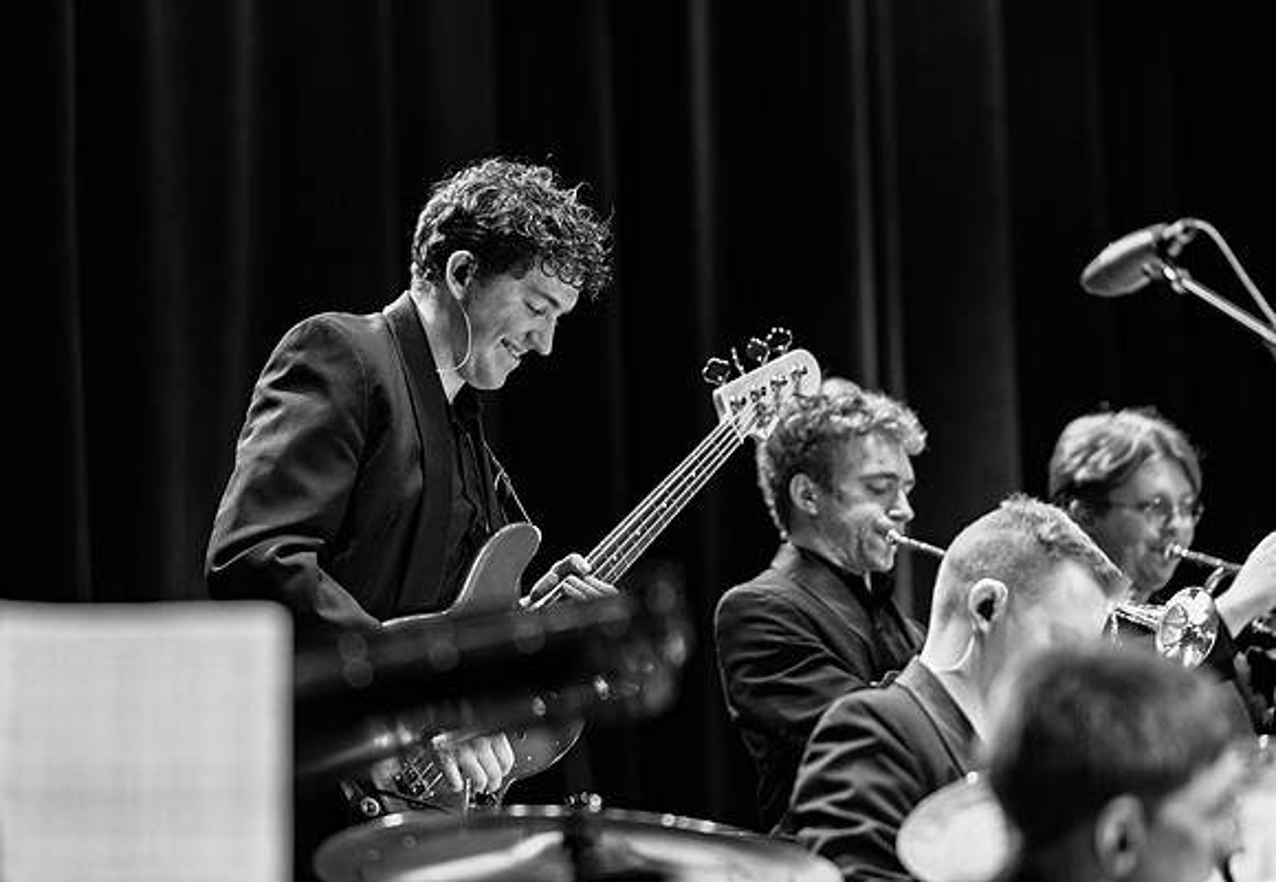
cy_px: 429
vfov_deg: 6.7
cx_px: 594
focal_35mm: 211
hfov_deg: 9.6
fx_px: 7564
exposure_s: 1/320
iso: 3200
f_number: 2.8
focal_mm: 200
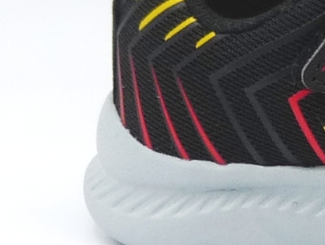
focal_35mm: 271
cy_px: 81
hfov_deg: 7.2
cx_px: 482
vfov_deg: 5.5
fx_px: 2547
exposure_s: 1/200
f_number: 4
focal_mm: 7.1
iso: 100
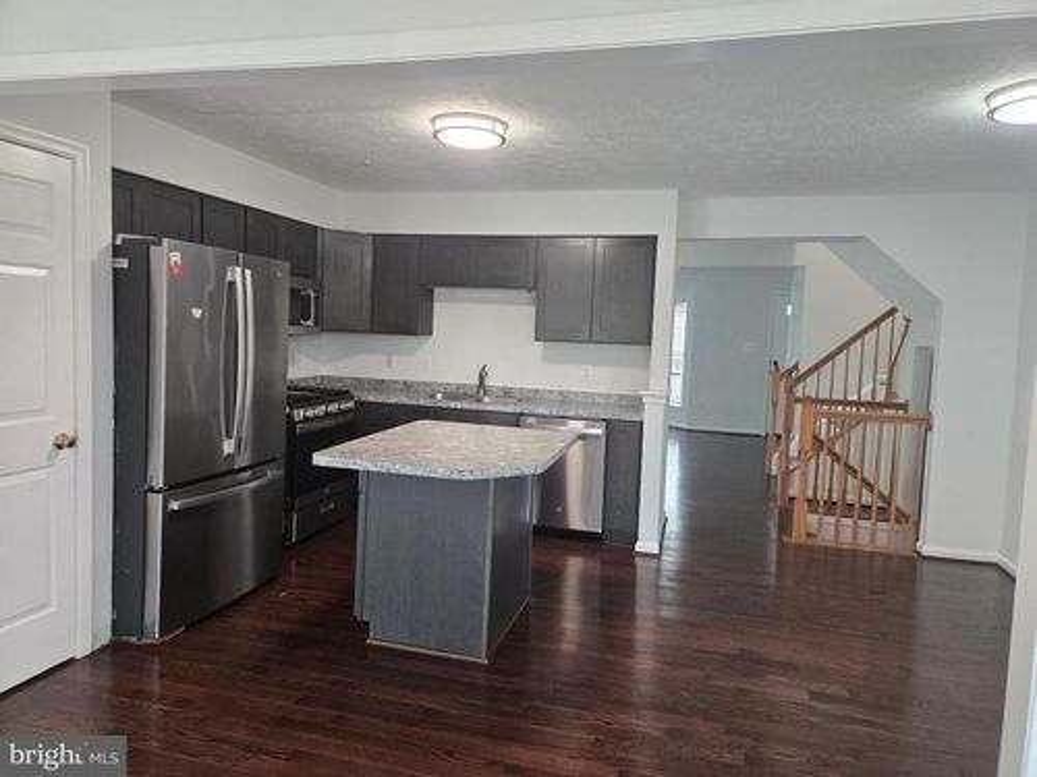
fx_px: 689
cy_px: 388
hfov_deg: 73.9
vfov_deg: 58.9
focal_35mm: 23
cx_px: 518
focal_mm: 5.4
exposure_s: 1/120
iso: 320
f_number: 1.8
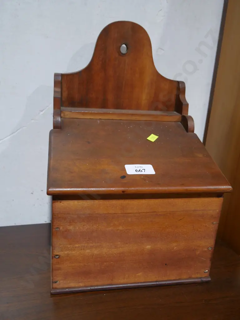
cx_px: 120
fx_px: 314
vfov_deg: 53.9
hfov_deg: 41.8
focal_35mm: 34
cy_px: 160
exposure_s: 1/60
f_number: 4
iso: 500
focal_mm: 17
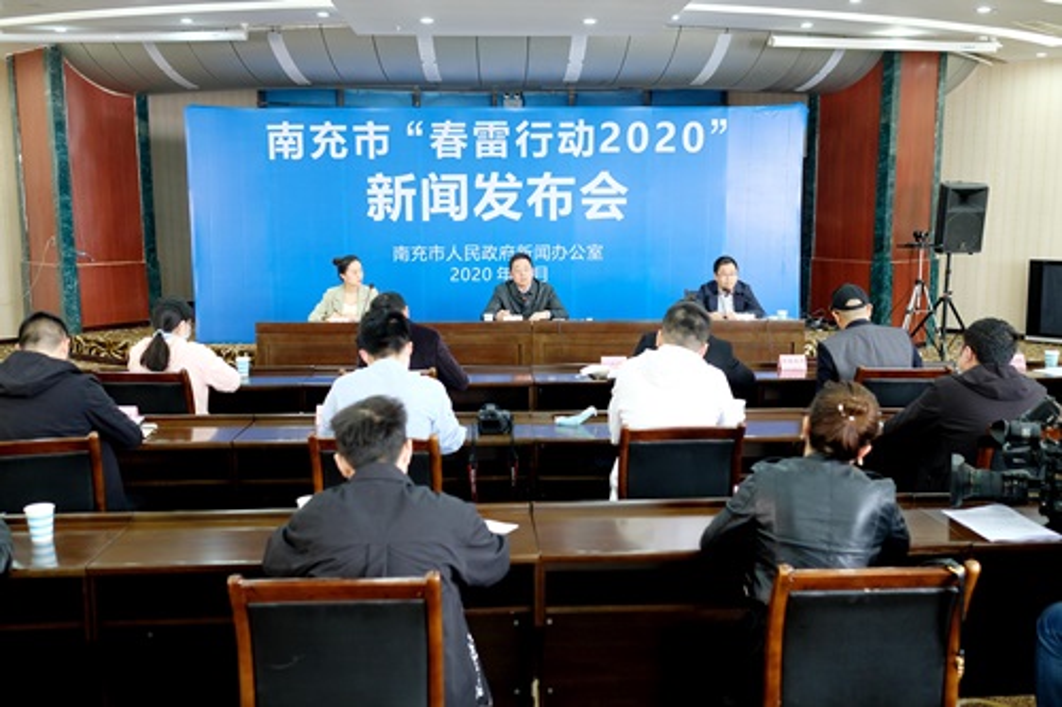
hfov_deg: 54.5
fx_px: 1032
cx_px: 531
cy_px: 354
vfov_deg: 37.8
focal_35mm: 35
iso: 1000
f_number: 2.5
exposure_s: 1/75
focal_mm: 23
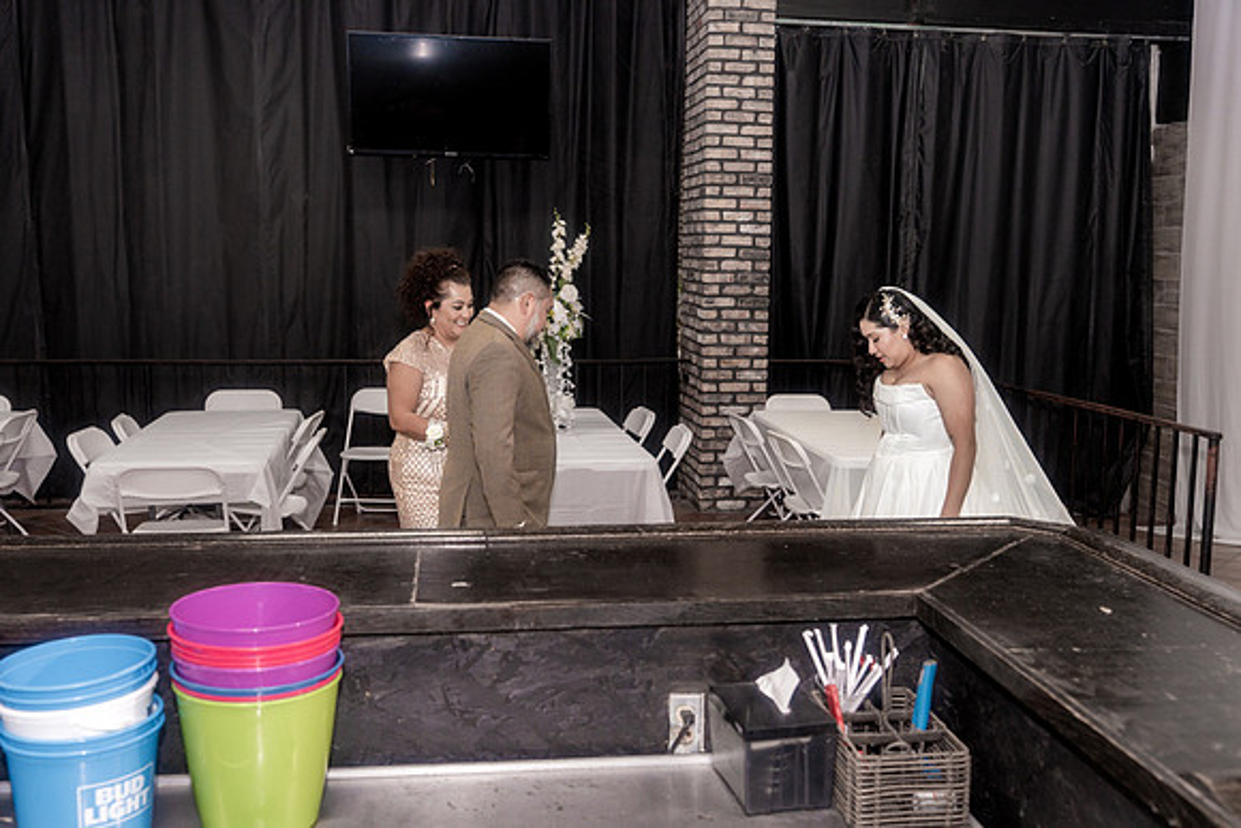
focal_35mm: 35
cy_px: 414
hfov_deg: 54.4
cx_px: 620
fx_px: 1207
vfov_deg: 37.9
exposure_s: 1/250
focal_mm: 35
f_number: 4
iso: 2000
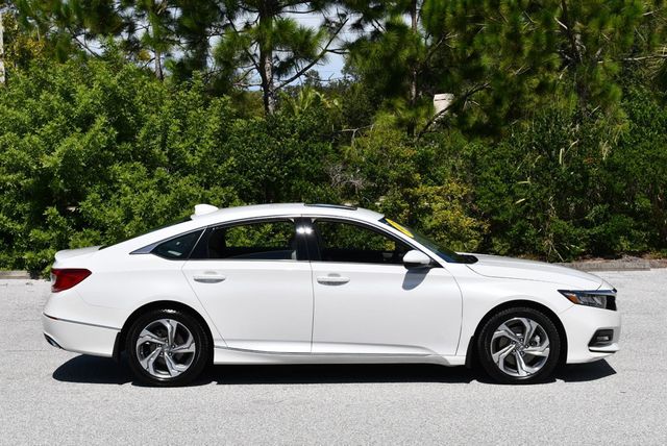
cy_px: 223
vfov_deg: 19.5
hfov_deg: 28.8
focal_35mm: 70
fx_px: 1298
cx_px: 334
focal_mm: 35
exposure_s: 1/320
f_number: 9
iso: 100
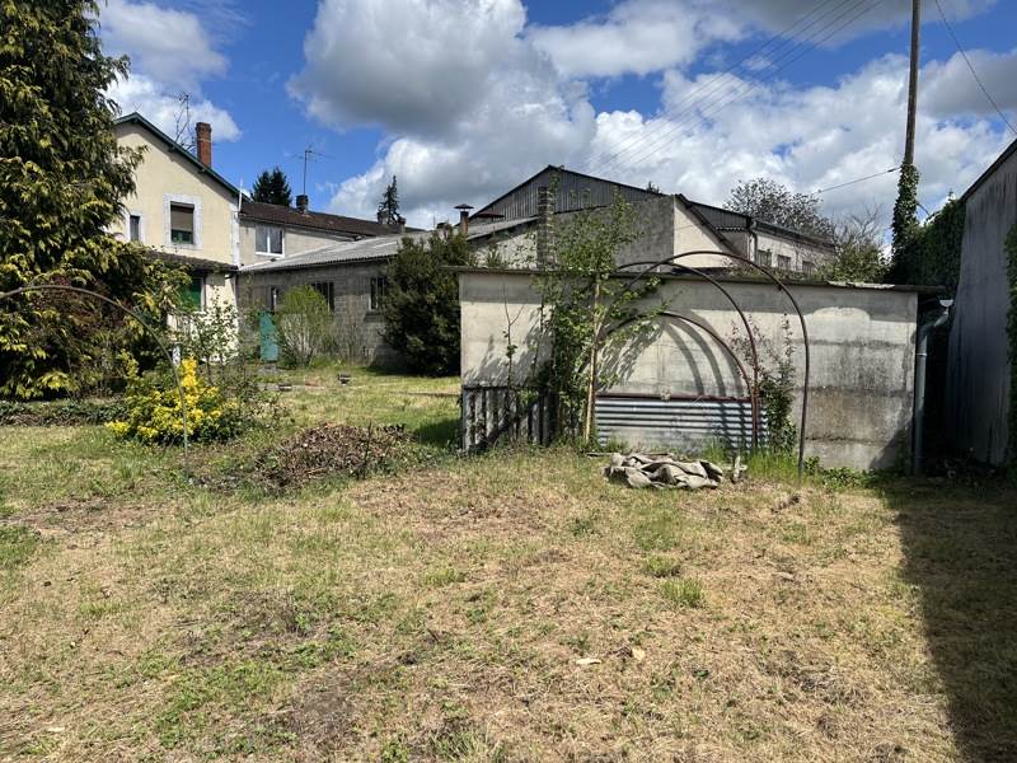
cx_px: 508
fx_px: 764
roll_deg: +0.0
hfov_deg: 67.3
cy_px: 382
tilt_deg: -2.7
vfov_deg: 53.1
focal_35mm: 26
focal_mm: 5.1
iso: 50
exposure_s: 1/3413
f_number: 1.6
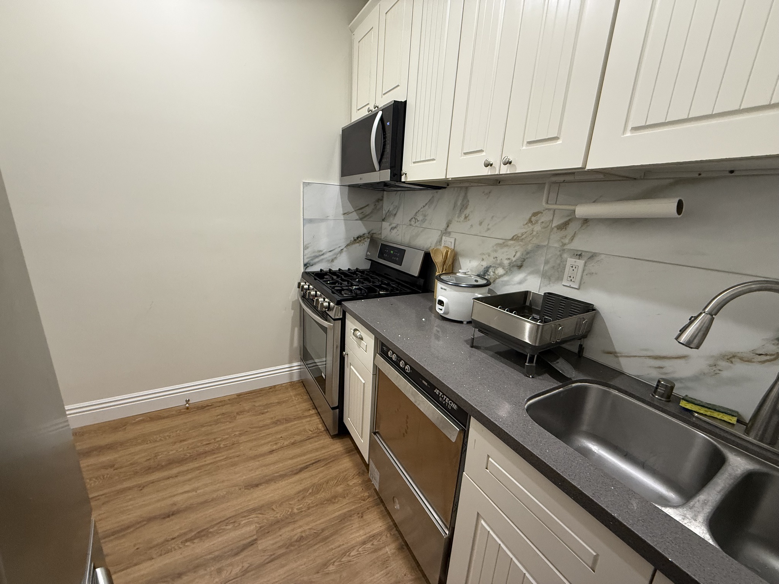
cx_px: 390
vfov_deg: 85.7
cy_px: 292
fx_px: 315
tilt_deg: -15.2
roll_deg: -4.2
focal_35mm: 14
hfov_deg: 102.1
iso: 320
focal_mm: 2.22
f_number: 2.2
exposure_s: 1/60
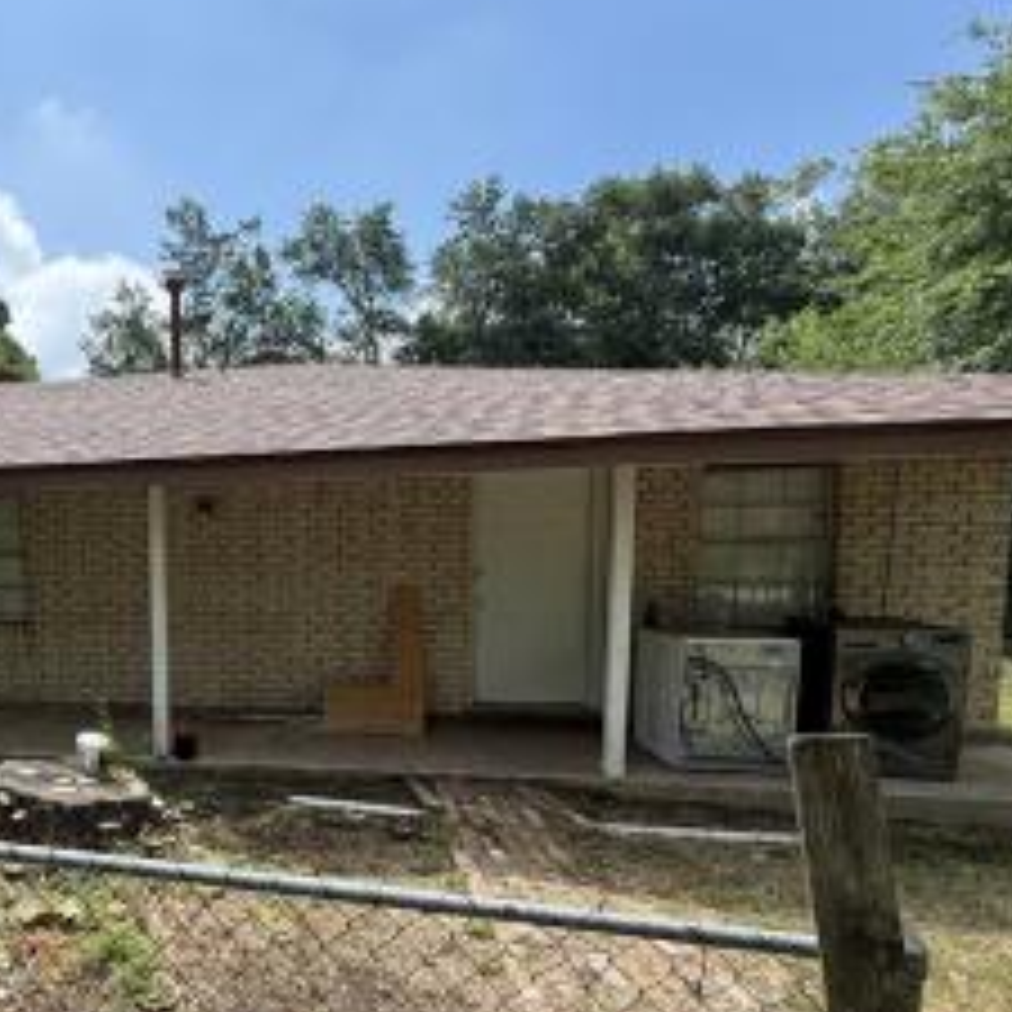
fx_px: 728
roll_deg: +1.3
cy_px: 603
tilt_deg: -4.7
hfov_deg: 61.4
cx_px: 148
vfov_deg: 69.0
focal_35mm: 22
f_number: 2.2
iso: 50
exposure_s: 1/672
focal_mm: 2.22
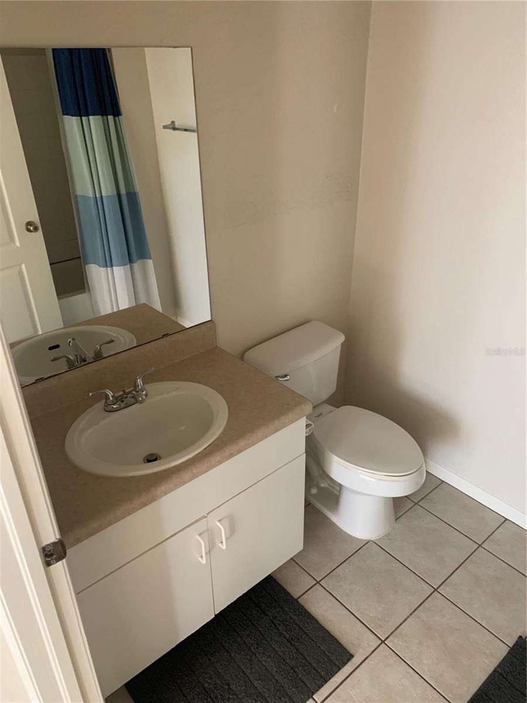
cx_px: 264
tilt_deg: -27.9
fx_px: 528
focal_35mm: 26
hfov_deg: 53.1
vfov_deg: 67.3
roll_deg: +0.9
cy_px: 352
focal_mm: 4.25
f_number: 1.8
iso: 250
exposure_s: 1/60
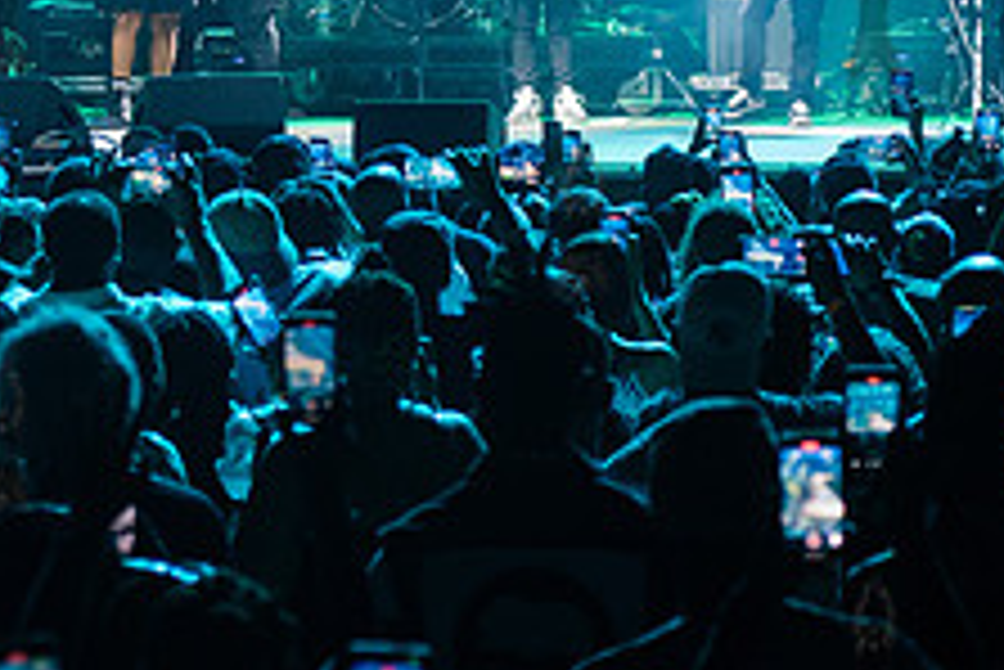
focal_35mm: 210
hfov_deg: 9.7
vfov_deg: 6.5
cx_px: 0
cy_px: -2
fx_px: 5860
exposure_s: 1/250
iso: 3200
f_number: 4
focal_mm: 80
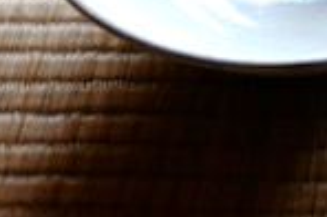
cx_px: 603
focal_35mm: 183
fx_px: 1659
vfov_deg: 7.2
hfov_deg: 10.5
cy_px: -208
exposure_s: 1/60
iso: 640
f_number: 3.6
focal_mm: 30.2
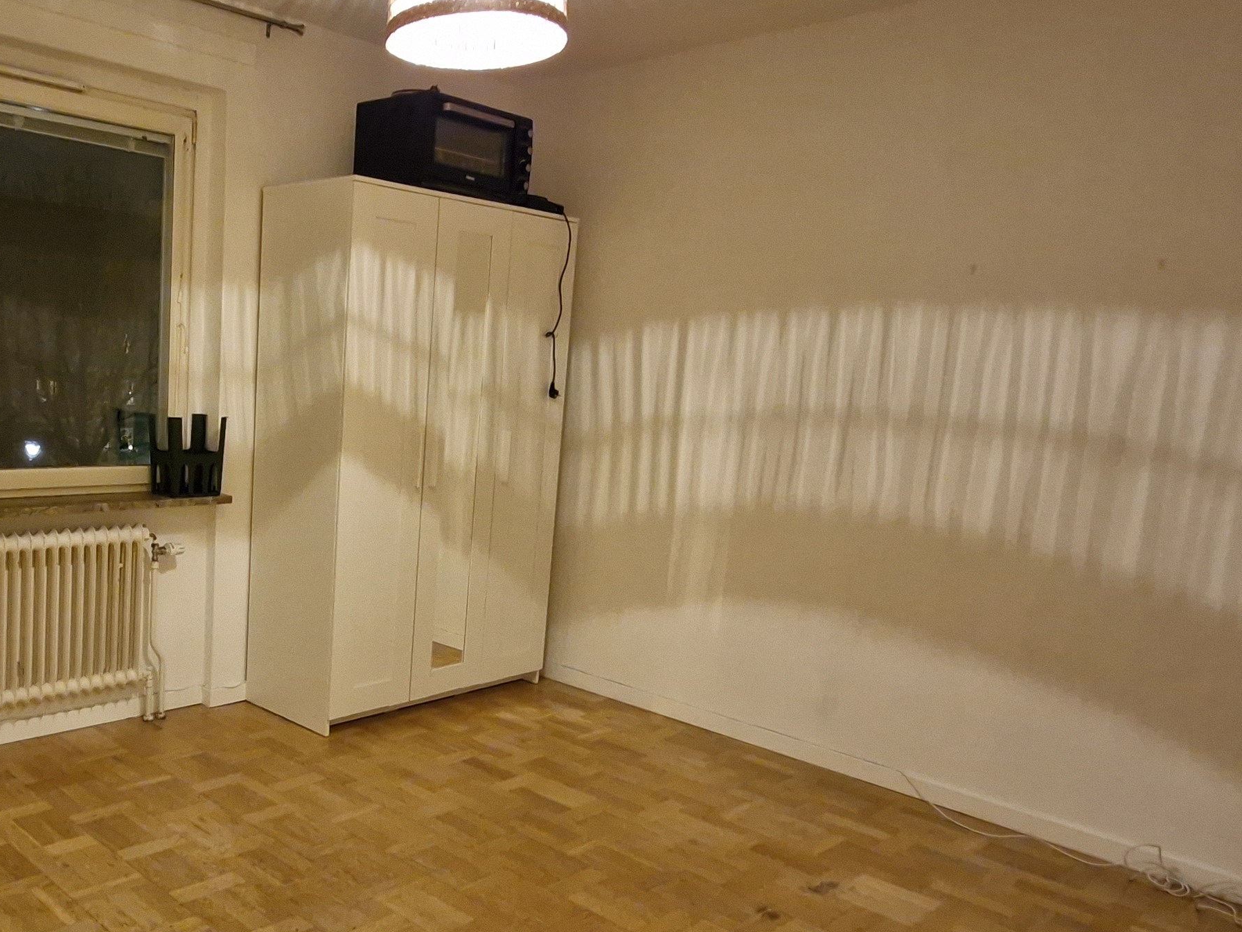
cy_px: 525
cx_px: 323
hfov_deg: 58.7
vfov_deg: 48.1
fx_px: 1041
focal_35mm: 29
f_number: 2.2
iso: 640
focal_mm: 1.74
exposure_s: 1/25
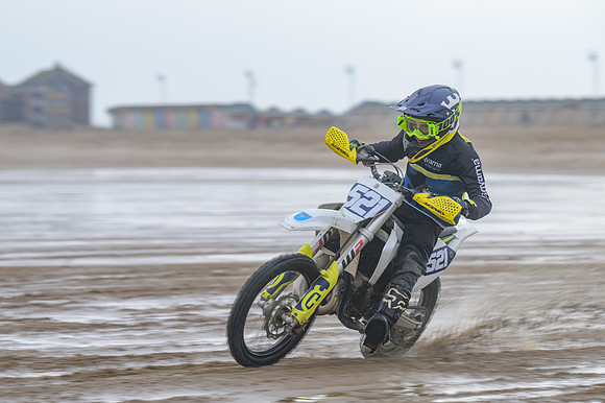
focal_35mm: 195
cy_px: 202
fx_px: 3275
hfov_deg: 10.6
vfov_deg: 7.0
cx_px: 302
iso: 64
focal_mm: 130
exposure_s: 1/250
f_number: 4
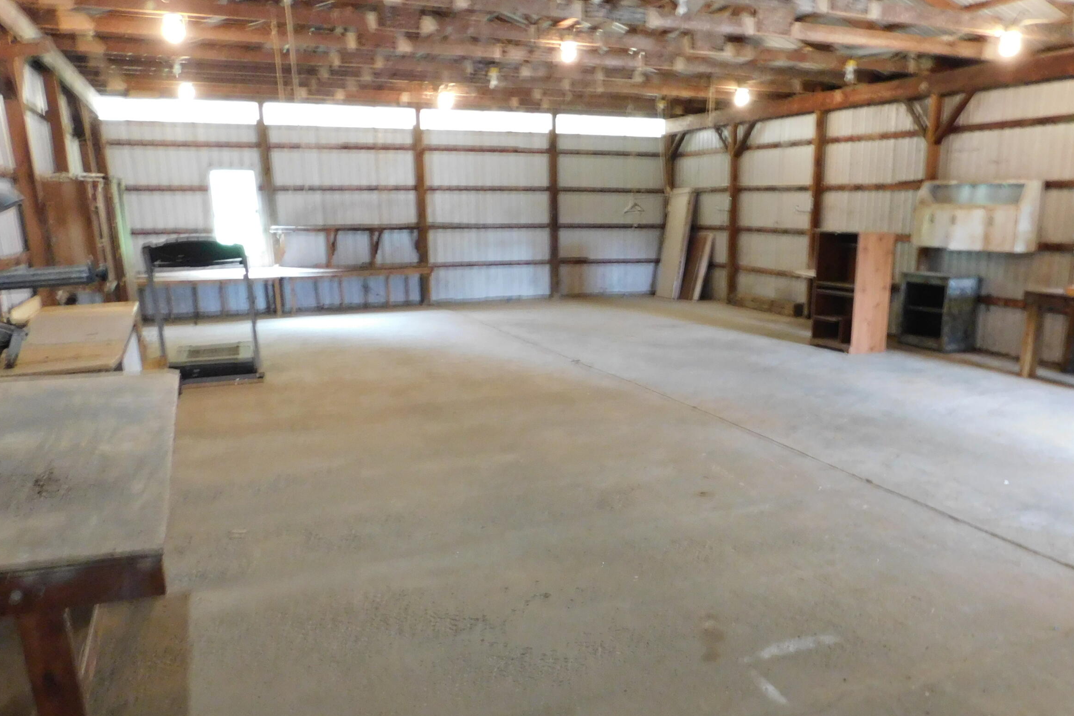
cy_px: 494
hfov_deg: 59.8
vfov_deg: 41.6
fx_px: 925
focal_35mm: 31
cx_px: 639
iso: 400
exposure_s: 1/8
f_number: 3
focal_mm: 4
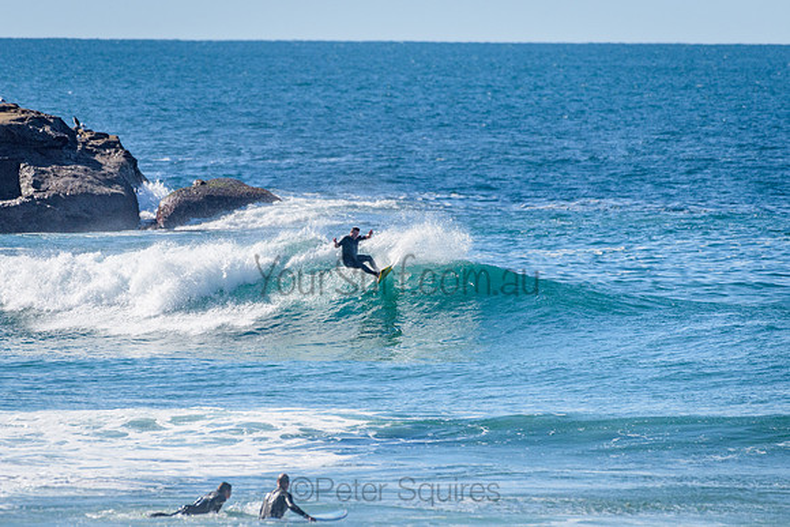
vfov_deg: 2.2
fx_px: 13460
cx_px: 344
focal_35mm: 613
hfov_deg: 3.4
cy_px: 257
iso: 500
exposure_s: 1/8000
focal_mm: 500
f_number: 5.6
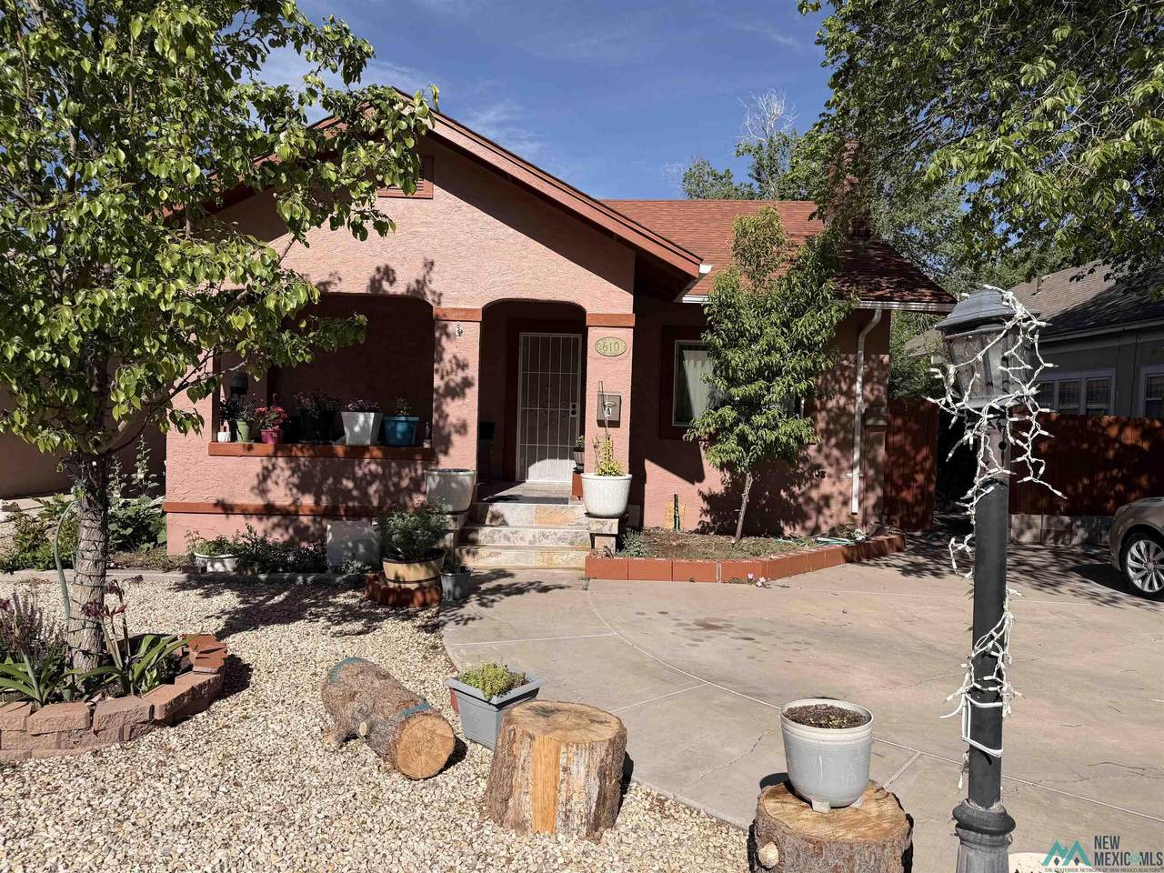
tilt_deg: -0.8
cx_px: 582
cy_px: 436
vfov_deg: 56.8
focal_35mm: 24
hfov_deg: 71.6
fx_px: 807
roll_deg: -1.4
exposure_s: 1/5714
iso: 80
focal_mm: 6.76
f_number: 1.78
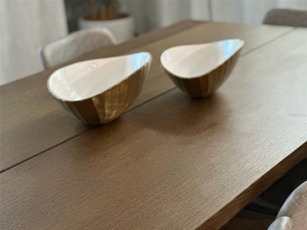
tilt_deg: -19.1
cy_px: 115
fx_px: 683
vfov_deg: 19.1
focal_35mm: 77
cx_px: 154
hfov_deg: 25.3
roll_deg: +2.7
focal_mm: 9
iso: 400
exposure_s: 1/24
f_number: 2.8
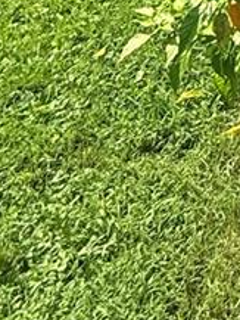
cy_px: -423
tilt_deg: -8.9
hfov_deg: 11.5
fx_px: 914
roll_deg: +1.0
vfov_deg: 14.3
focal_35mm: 99
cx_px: 632
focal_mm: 2.22
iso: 64
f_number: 2.2
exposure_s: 1/1033
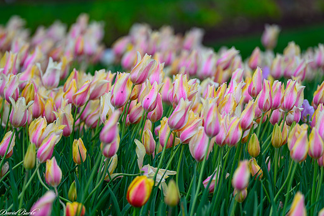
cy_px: 110
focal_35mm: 313
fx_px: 2817
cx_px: 164
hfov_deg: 6.6
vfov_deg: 4.4
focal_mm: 280
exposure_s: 1/250
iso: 64
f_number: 4
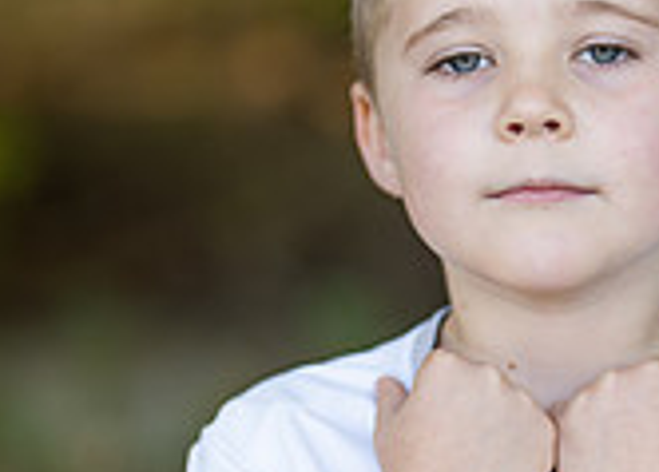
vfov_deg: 6.7
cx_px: 641
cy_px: 386
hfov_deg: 9.3
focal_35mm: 216
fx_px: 4048
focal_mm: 50
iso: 200
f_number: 1.2
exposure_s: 1/2000
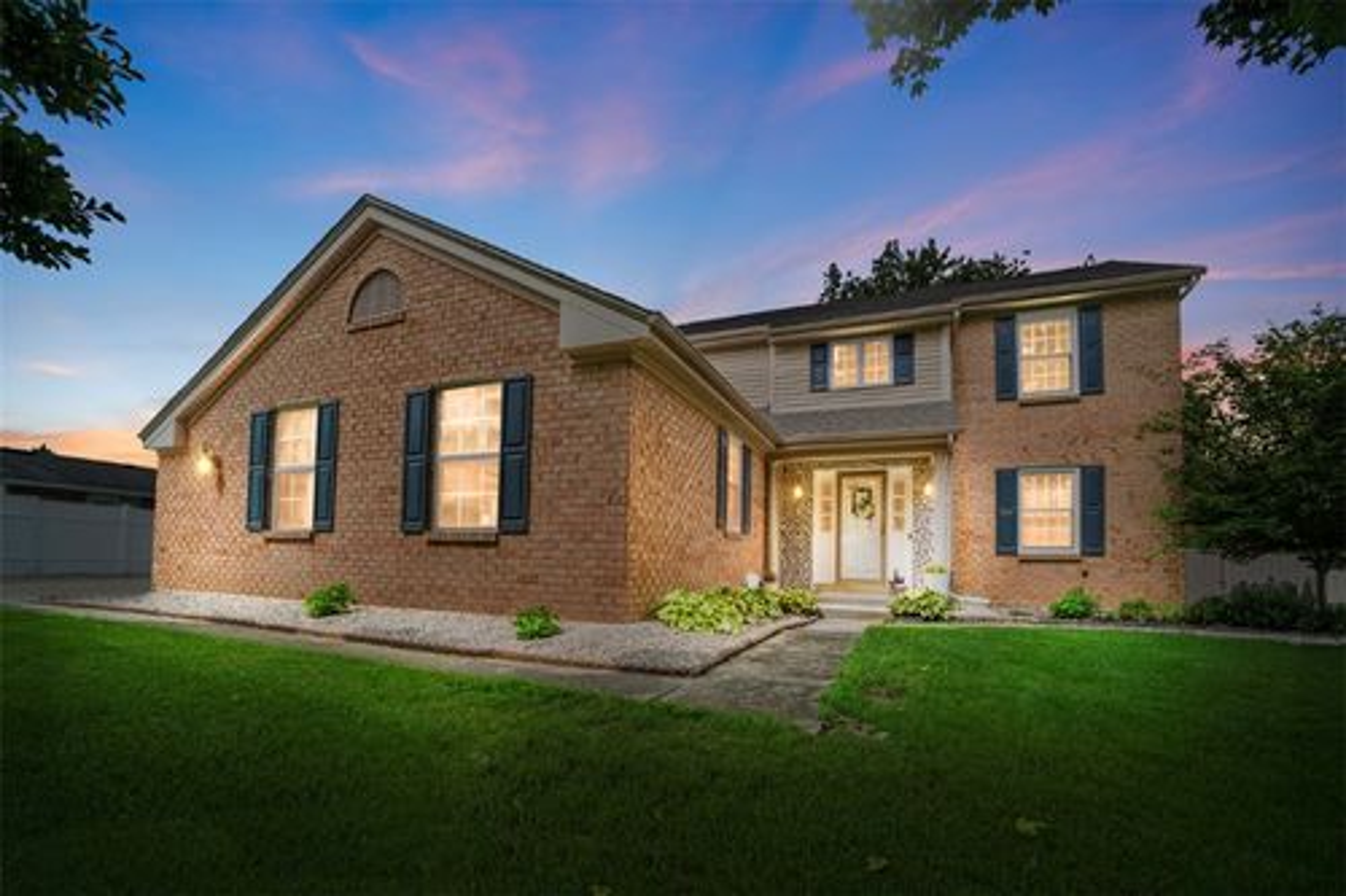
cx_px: 673
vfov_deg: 77.3
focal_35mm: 15
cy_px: 448
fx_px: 561
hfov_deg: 100.4
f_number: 8
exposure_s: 1/160
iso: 100
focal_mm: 10
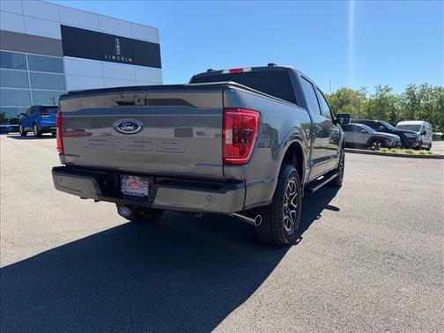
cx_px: 222
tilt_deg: -6.3
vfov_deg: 56.8
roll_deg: +2.5
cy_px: 166
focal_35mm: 24
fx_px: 308
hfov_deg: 71.6
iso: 80
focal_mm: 6.76
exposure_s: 1/3279
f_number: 1.78
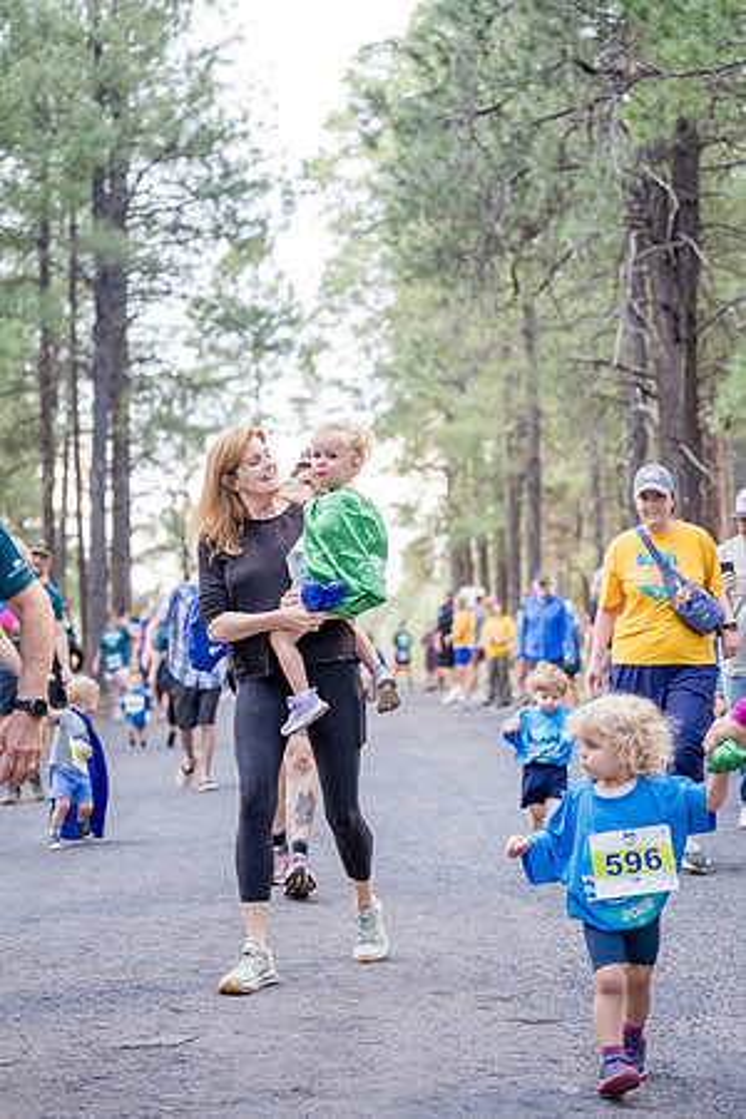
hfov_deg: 18.2
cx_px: 373
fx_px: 2334
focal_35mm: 75
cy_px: 560
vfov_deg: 27.0
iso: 1250
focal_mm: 75.1
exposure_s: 1/640
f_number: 2.8
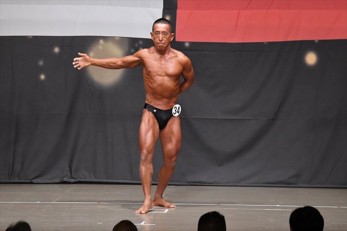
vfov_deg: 6.1
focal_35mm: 225
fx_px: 2168
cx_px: 174
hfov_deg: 9.2
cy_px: 116
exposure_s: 1/400
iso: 6400
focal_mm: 150
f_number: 5.6
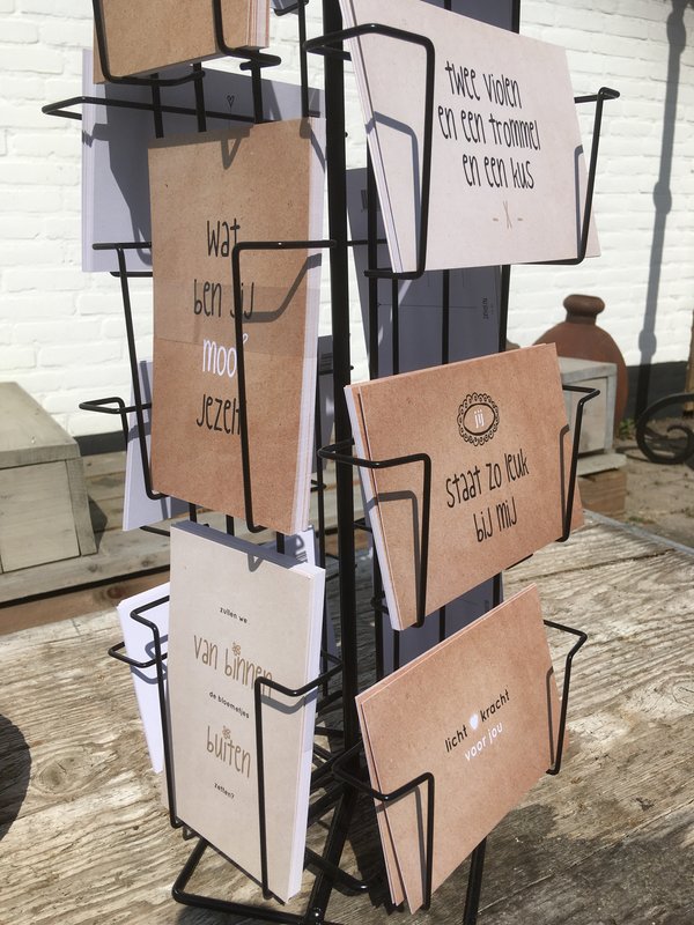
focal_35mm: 29
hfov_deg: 48.2
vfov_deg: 61.7
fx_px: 775
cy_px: 462
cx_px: 347
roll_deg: +1.8
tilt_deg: -15.5
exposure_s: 1/3497
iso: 25
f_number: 2.2
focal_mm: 4.15
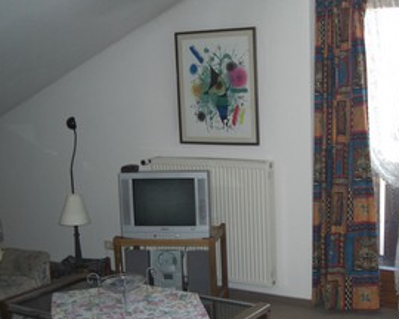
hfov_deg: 34.0
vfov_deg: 27.5
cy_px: 192
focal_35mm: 55
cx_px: 250
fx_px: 649
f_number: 2.8
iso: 200
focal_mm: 7.9
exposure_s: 1/60
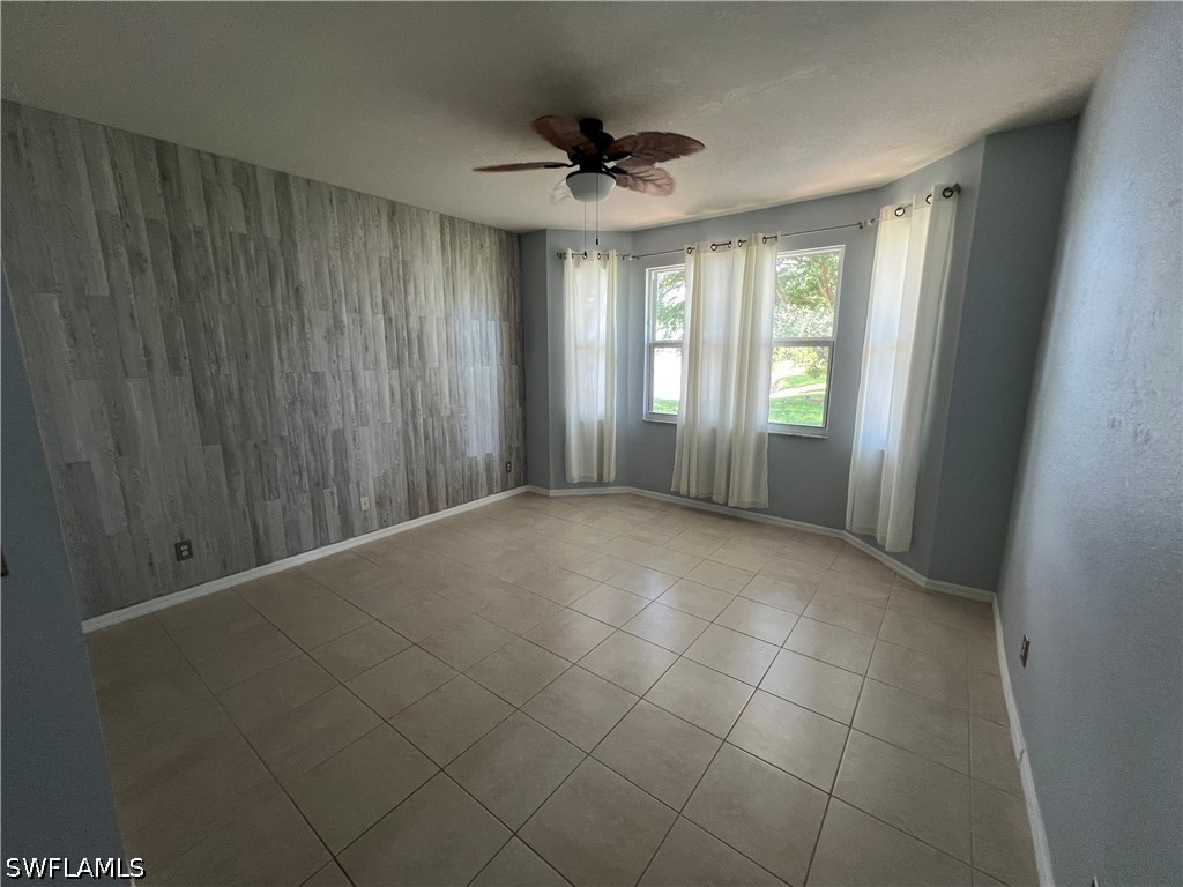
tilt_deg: -11.1
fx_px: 444
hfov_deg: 106.2
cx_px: 592
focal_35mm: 13
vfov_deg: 89.9
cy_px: 444
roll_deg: +0.1
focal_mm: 1.57
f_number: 1.8
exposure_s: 1/60
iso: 160
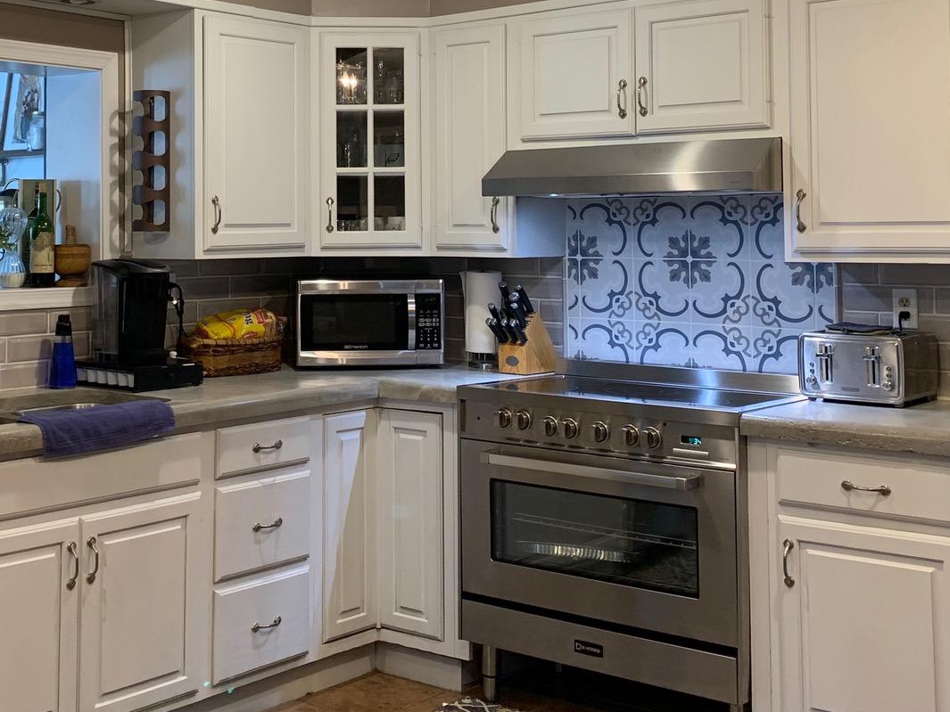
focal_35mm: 50
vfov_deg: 28.7
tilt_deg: +1.4
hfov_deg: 37.9
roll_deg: +0.5
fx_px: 1372
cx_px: 343
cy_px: 176
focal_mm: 4.25
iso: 100
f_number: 1.8
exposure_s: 1/60
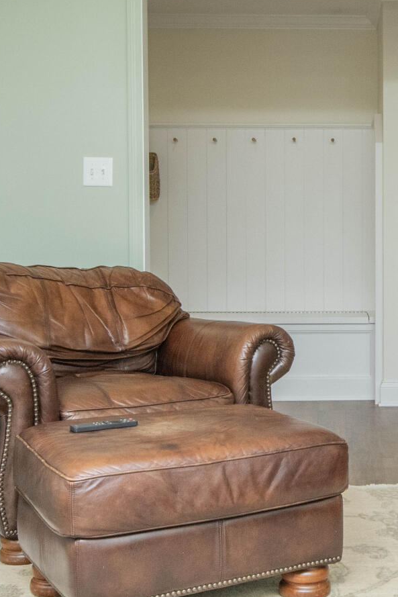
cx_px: 363
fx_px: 895
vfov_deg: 36.8
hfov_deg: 24.3
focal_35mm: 54
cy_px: 276
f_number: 10
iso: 500
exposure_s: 1/160
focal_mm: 16
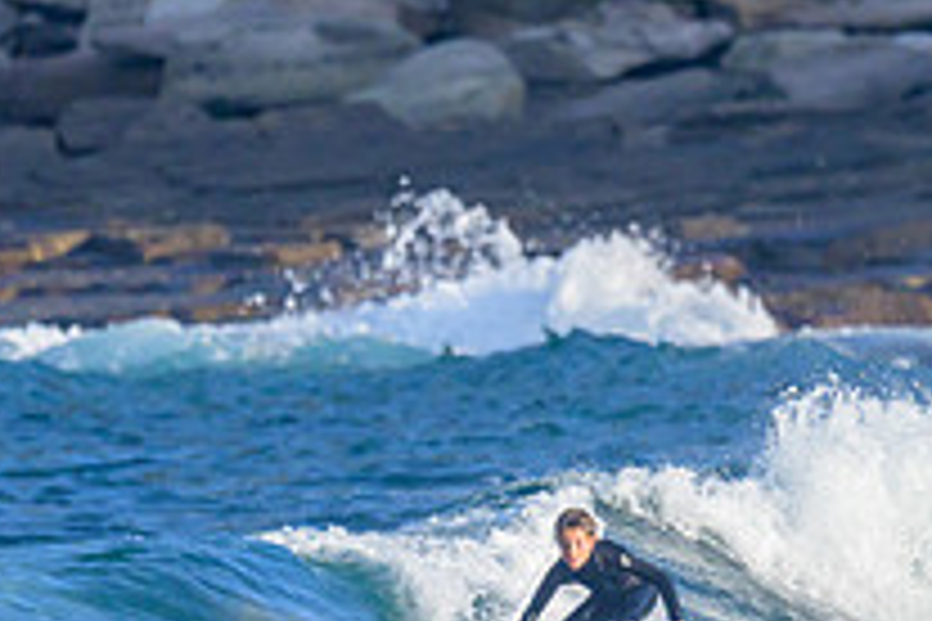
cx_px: 360
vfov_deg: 0.4
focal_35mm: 3080
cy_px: 727
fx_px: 79732
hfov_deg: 0.7
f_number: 6.3
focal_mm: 800
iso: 500
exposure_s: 1/2000
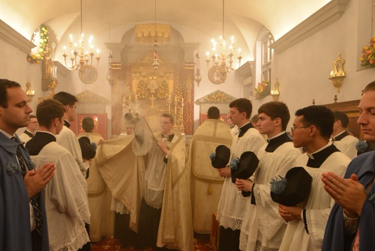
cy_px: 139
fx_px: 271
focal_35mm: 26
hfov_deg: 68.8
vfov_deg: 49.5
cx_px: 155
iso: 1600
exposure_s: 1/100
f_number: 5
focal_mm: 17
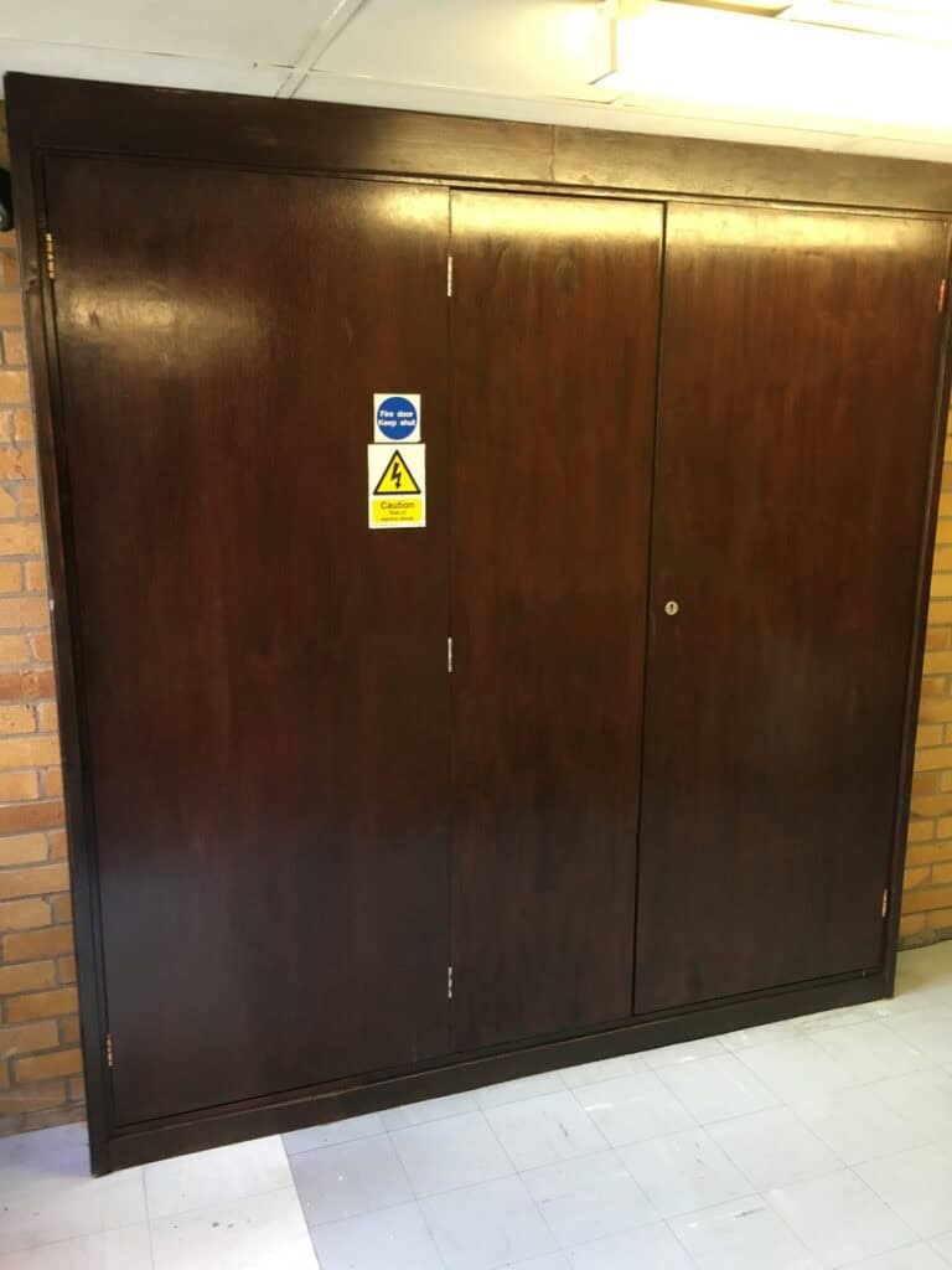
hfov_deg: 48.2
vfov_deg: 61.7
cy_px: 635
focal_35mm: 29
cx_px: 476
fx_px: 1063
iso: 125
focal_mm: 4.2
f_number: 2.2
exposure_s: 1/33
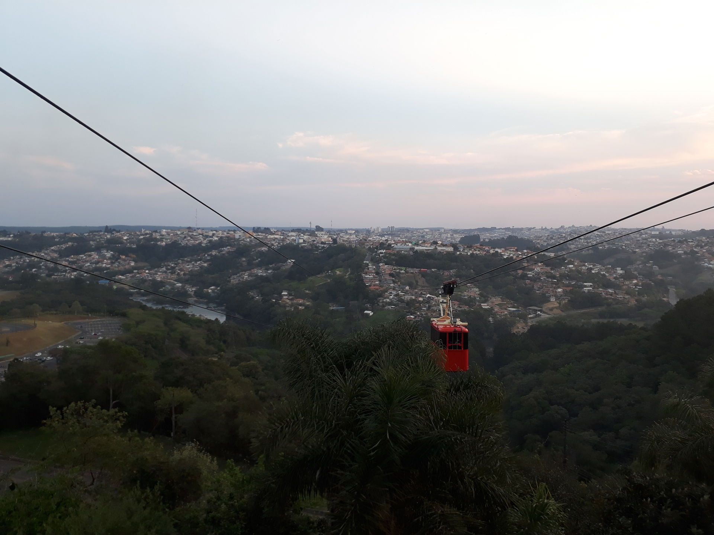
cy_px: 268
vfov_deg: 51.4
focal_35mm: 27
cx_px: 357
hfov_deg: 65.3
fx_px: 557
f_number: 1.9
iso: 40
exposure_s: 1/120
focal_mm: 3.6
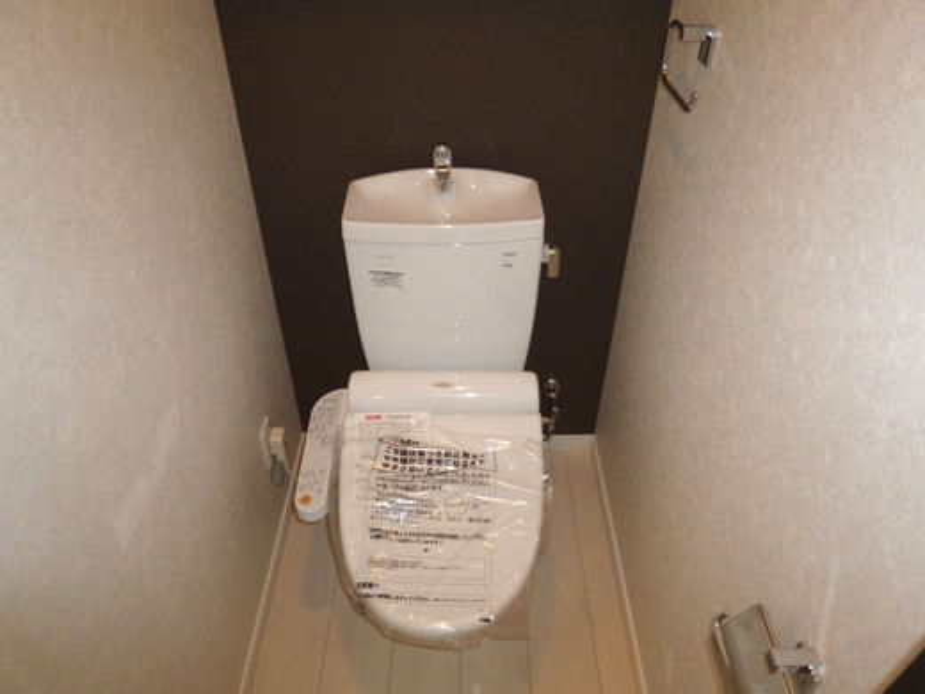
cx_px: 462
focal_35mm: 24
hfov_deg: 71.6
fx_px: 641
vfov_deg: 56.8
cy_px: 347
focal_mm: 4.3
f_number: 2.5
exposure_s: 1/60
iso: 160
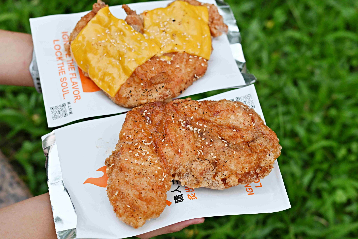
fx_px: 746
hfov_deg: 27.0
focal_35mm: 75
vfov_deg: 18.2
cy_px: 120
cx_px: 179
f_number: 3.2
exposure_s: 1/200
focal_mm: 50
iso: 640
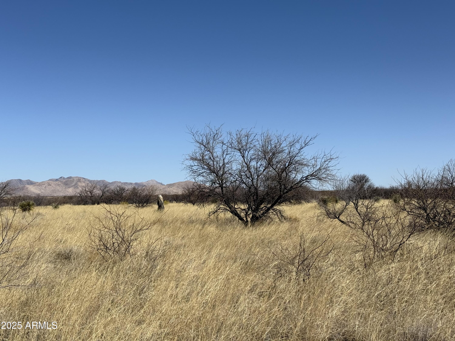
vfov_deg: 30.3
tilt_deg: +2.0
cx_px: 228
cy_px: 170
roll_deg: -0.8
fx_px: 631
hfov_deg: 39.7
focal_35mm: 48
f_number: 1.78
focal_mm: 6.76
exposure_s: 1/7143
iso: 64
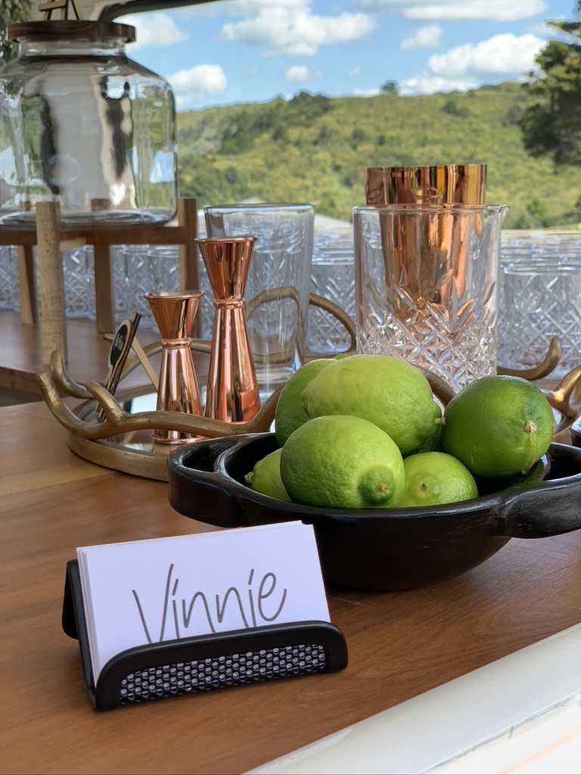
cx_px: 290
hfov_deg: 28.0
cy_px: 388
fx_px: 1164
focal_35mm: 52
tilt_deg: -10.2
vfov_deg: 36.8
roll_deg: +1.8
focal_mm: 6
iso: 16
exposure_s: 1/252
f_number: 2.4
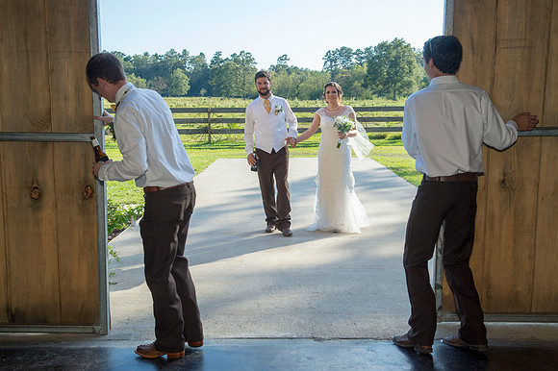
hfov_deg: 46.4
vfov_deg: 31.9
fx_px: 651
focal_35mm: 42
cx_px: 279
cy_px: 186
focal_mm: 42
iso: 1600
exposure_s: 1/1600
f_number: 8
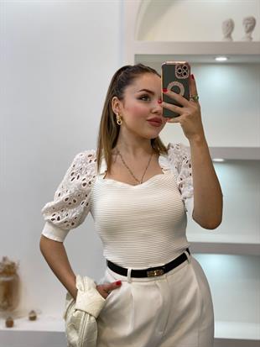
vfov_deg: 36.8
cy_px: 174
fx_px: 520
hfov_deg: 28.0
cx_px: 130
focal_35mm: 52
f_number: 2
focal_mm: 6
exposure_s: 1/100
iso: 64
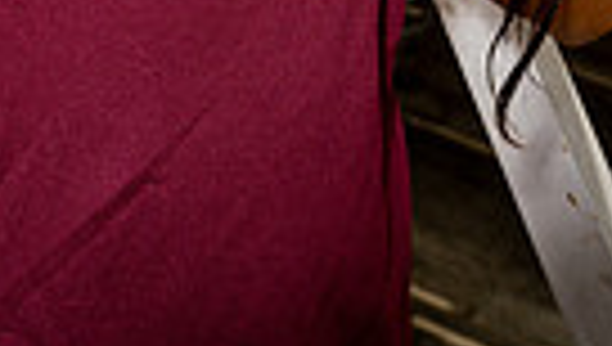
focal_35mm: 114
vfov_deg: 9.0
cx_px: 230
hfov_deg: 18.7
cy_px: -638
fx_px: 1853
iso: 100
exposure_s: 1/125
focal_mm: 33
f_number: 8
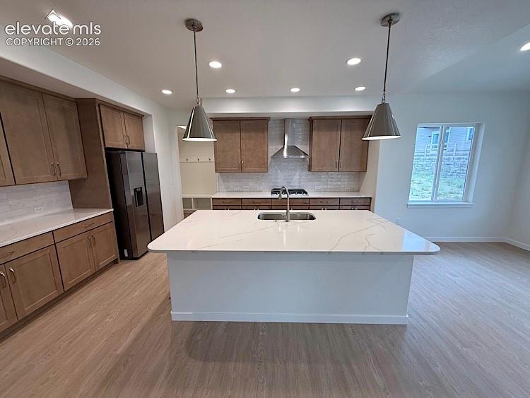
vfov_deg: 85.7
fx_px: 214
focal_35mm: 14
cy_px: 199
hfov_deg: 102.0
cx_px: 265
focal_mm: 2.22
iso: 125
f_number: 2.2
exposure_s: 1/120
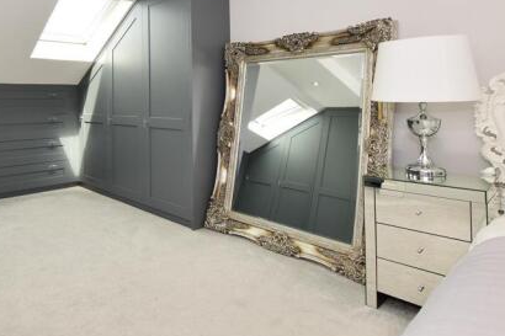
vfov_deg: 51.3
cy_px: 92
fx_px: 337
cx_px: 132
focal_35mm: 24
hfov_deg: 69.3
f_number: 10
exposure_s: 1/80
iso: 500
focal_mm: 10
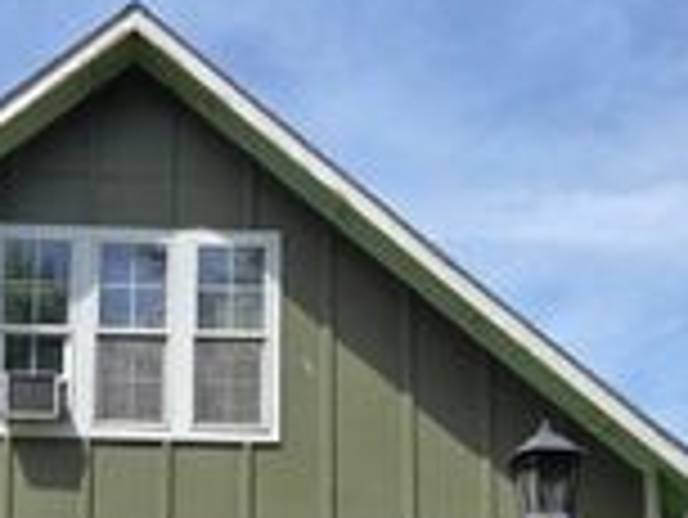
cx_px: 207
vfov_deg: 18.1
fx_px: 1492
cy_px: 709
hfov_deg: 25.8
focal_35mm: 75
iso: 64
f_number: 1.8
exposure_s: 1/2921
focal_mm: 5.4
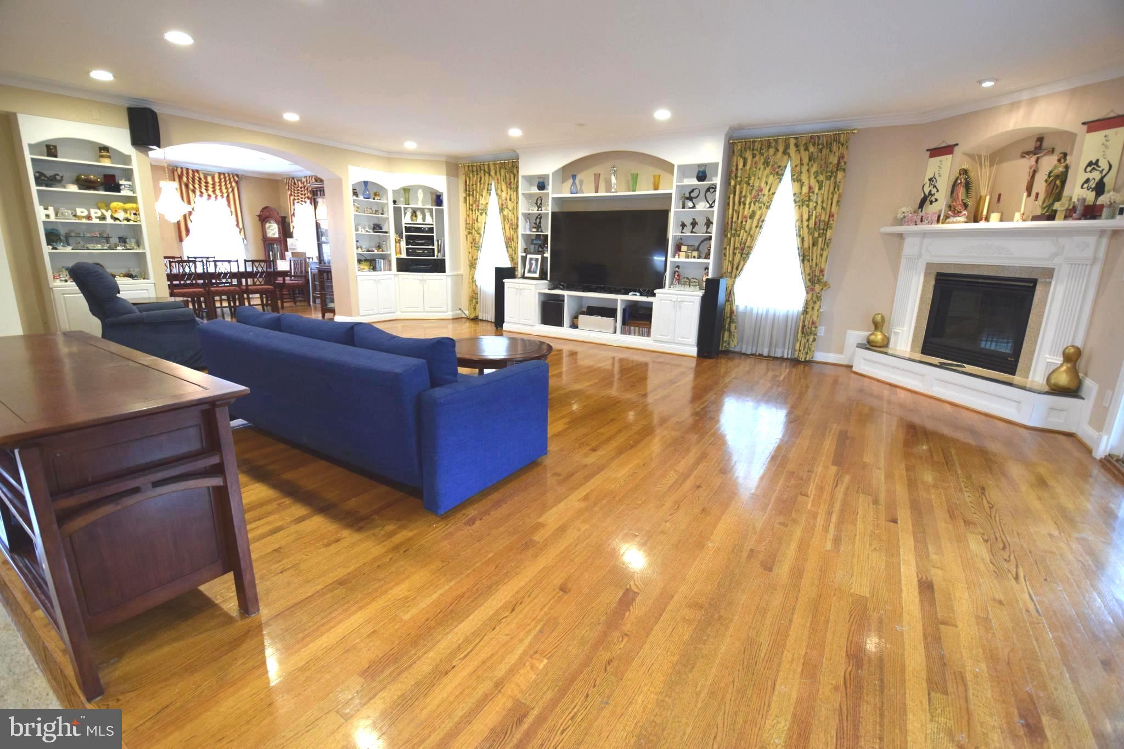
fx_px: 468
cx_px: 562
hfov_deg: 100.4
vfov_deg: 77.3
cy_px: 374
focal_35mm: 15
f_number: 3.5
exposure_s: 1/60
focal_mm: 10
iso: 900
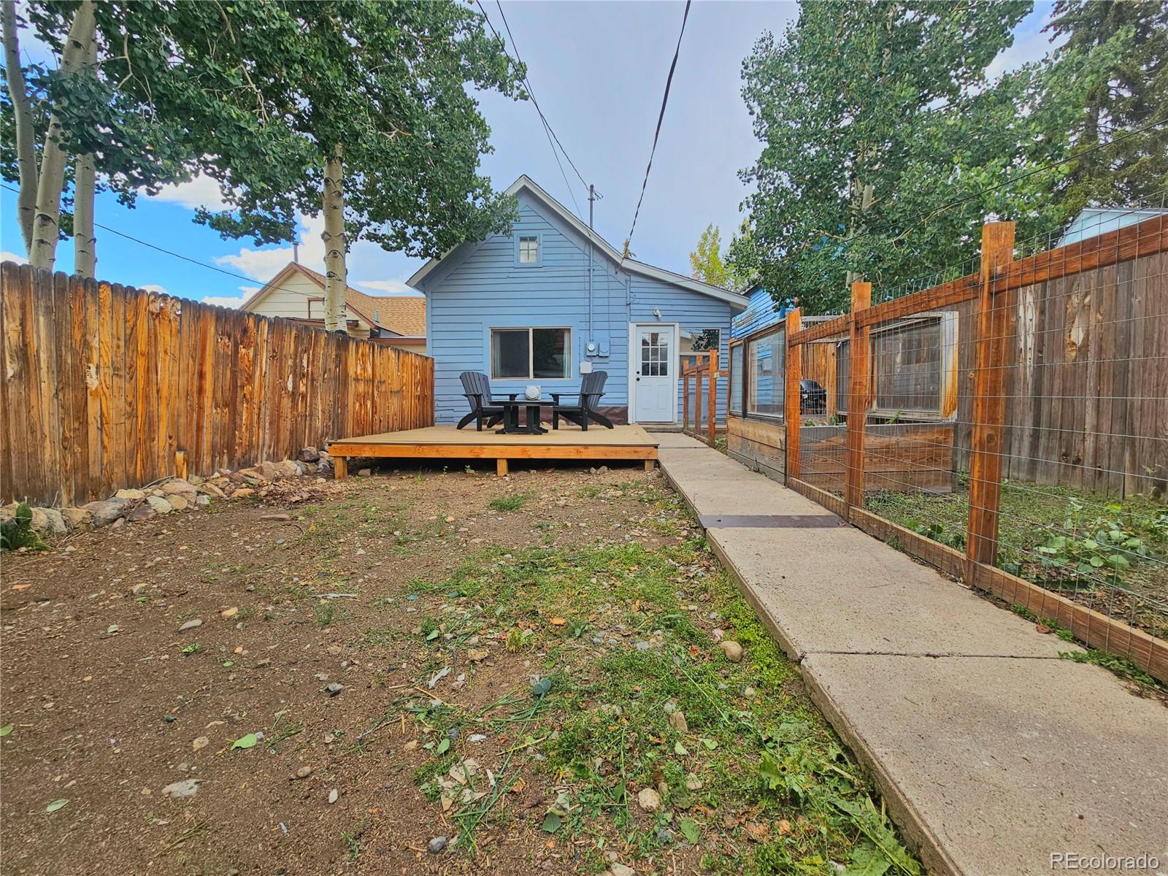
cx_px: 584
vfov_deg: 89.9
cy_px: 438
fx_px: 439
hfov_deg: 106.2
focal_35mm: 13
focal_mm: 2.2
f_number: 2.2
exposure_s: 1/667
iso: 50
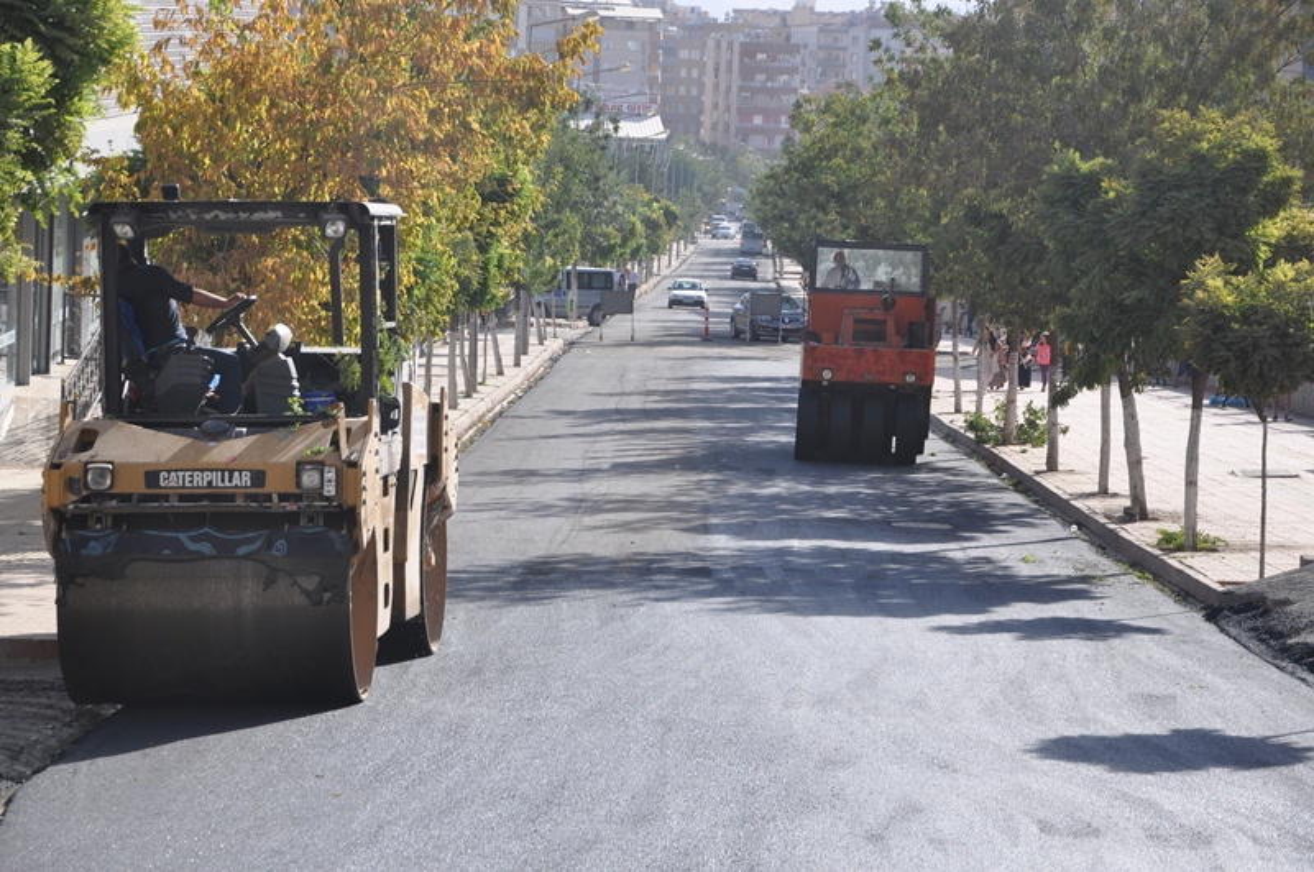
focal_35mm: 120
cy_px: 436
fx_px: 4374
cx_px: 657
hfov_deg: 17.1
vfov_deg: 11.4
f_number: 9
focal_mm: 80
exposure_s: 1/320
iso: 200
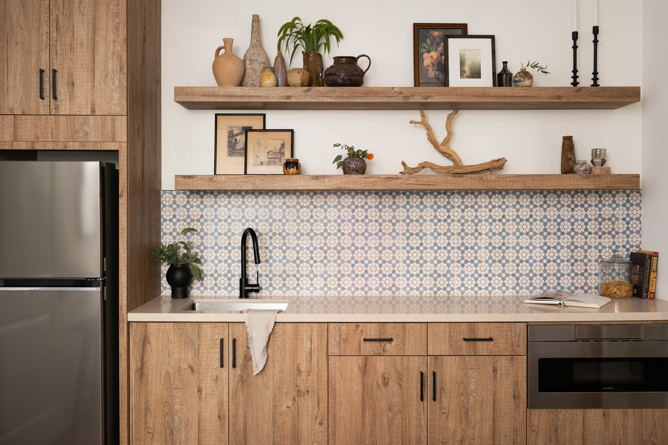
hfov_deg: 51.9
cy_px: 222
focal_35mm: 37
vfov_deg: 35.9
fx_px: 687
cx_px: 334
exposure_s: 1/25
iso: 320
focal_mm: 37
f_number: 5
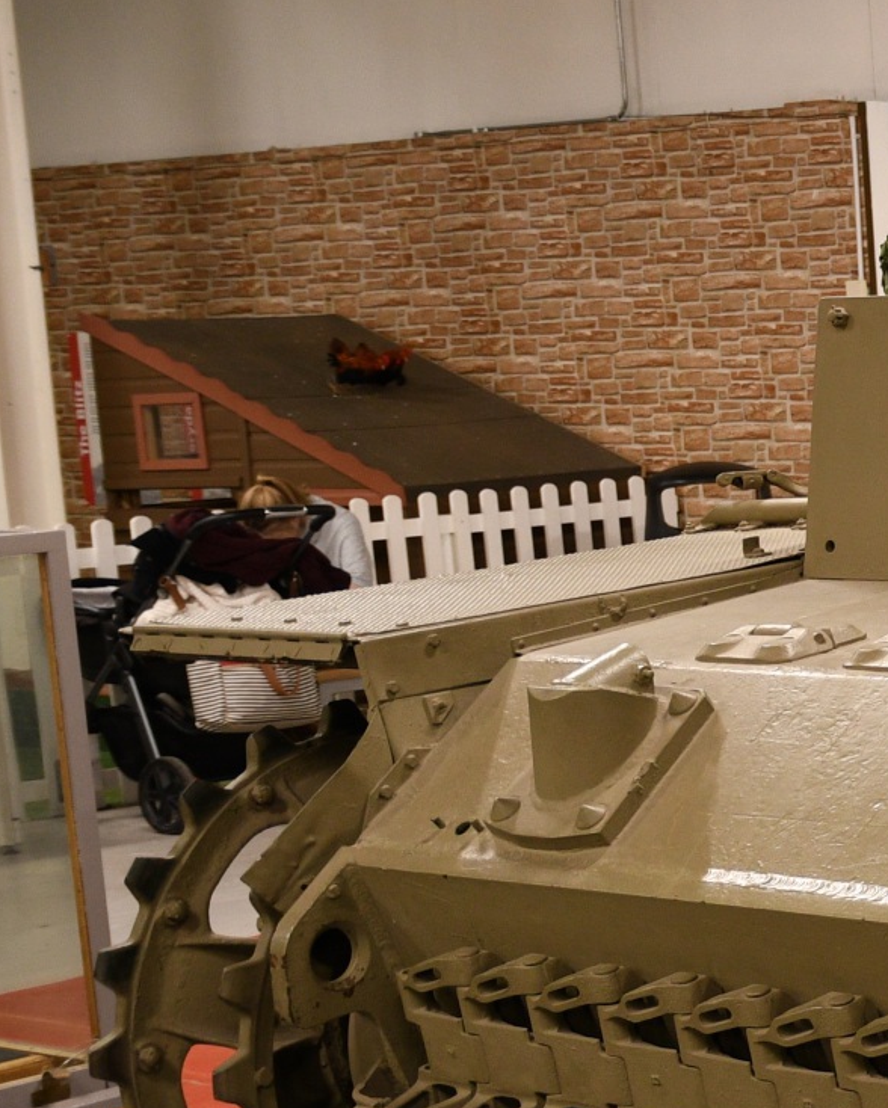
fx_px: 3020
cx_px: 1634
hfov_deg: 14.5
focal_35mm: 92
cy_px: 740
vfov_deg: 20.7
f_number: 2.8
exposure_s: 1/30
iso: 500
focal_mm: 20
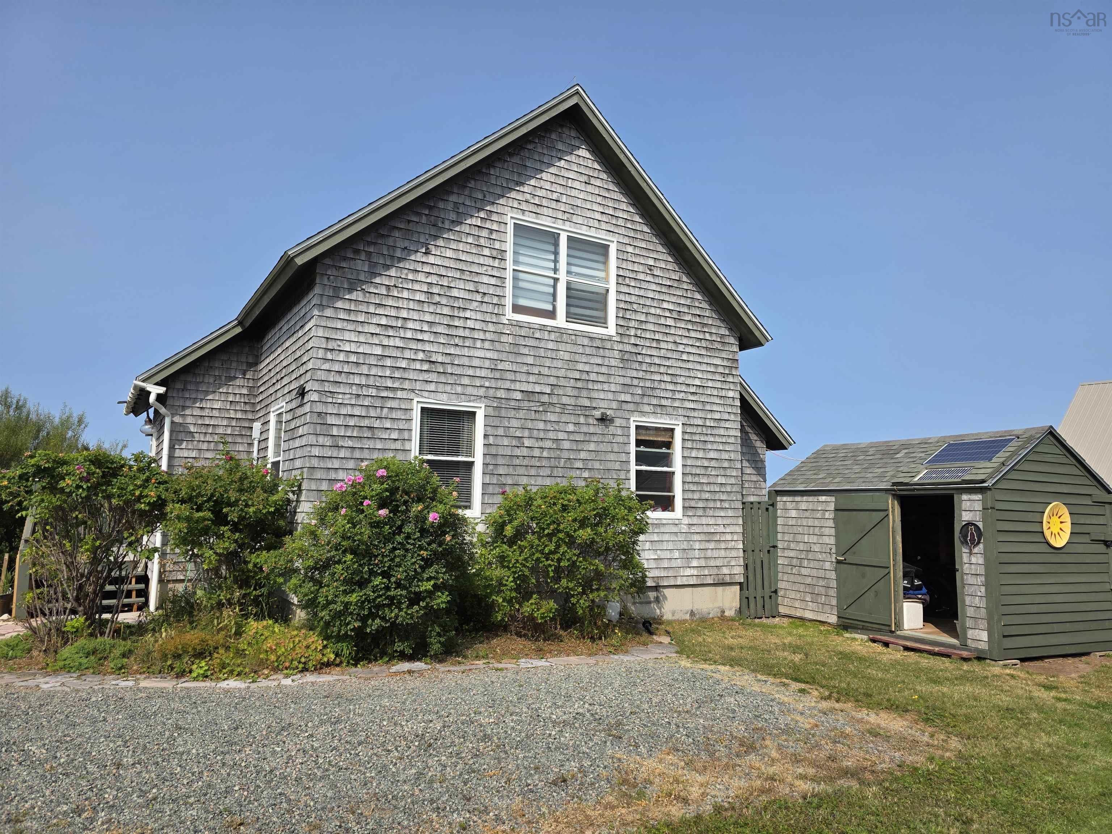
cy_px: 417
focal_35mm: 23
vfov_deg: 58.9
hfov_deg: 73.9
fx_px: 739
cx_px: 556
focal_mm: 6.3
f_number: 1.7
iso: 80
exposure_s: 1/6574
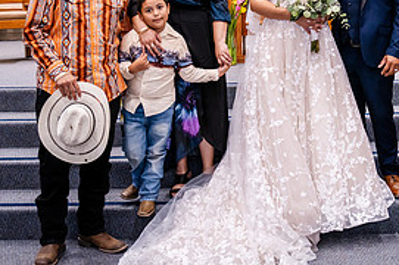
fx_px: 664
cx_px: 296
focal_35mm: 60
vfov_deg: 22.3
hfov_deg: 32.8
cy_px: 55
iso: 2000
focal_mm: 28
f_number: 3.5
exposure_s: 1/320
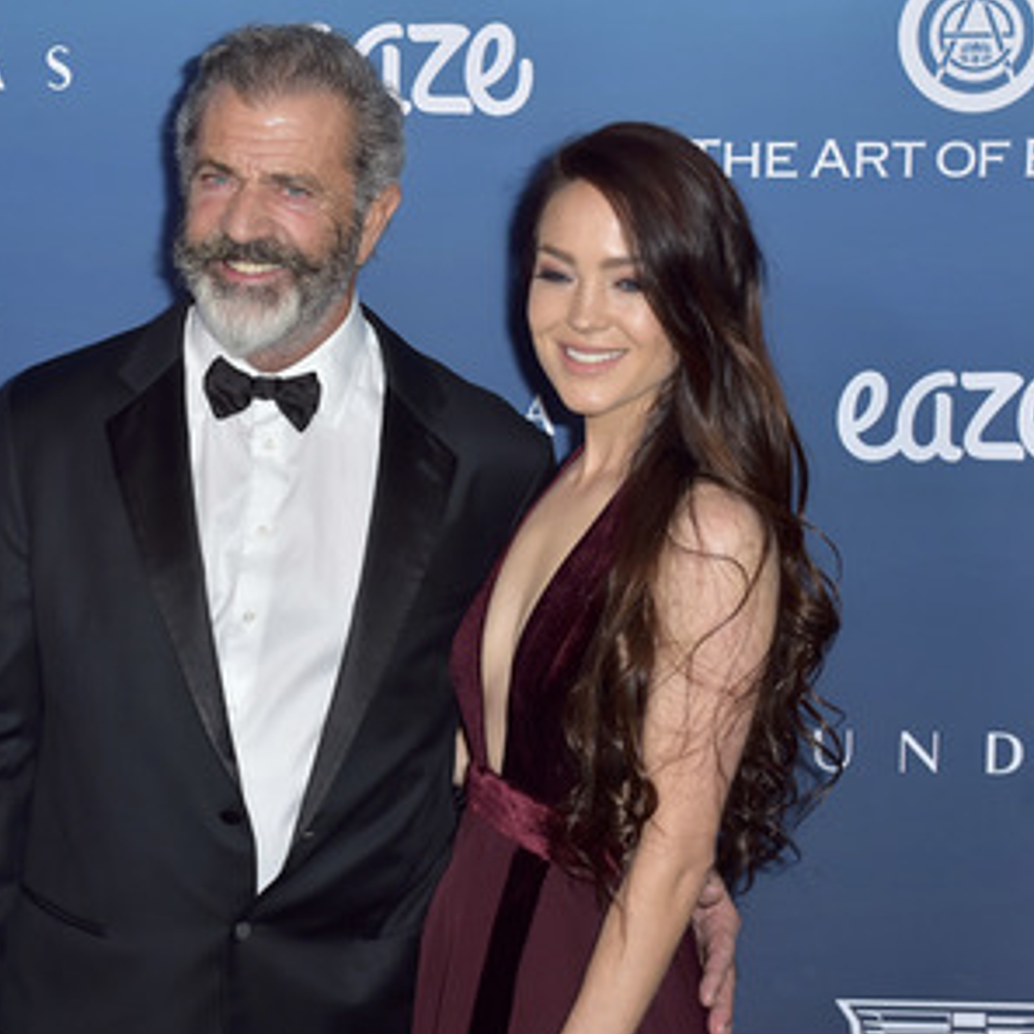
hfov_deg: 23.8
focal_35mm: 72
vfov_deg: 24.0
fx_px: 2433
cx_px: 317
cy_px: 519
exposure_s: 1/250
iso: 250
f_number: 5.6
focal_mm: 56
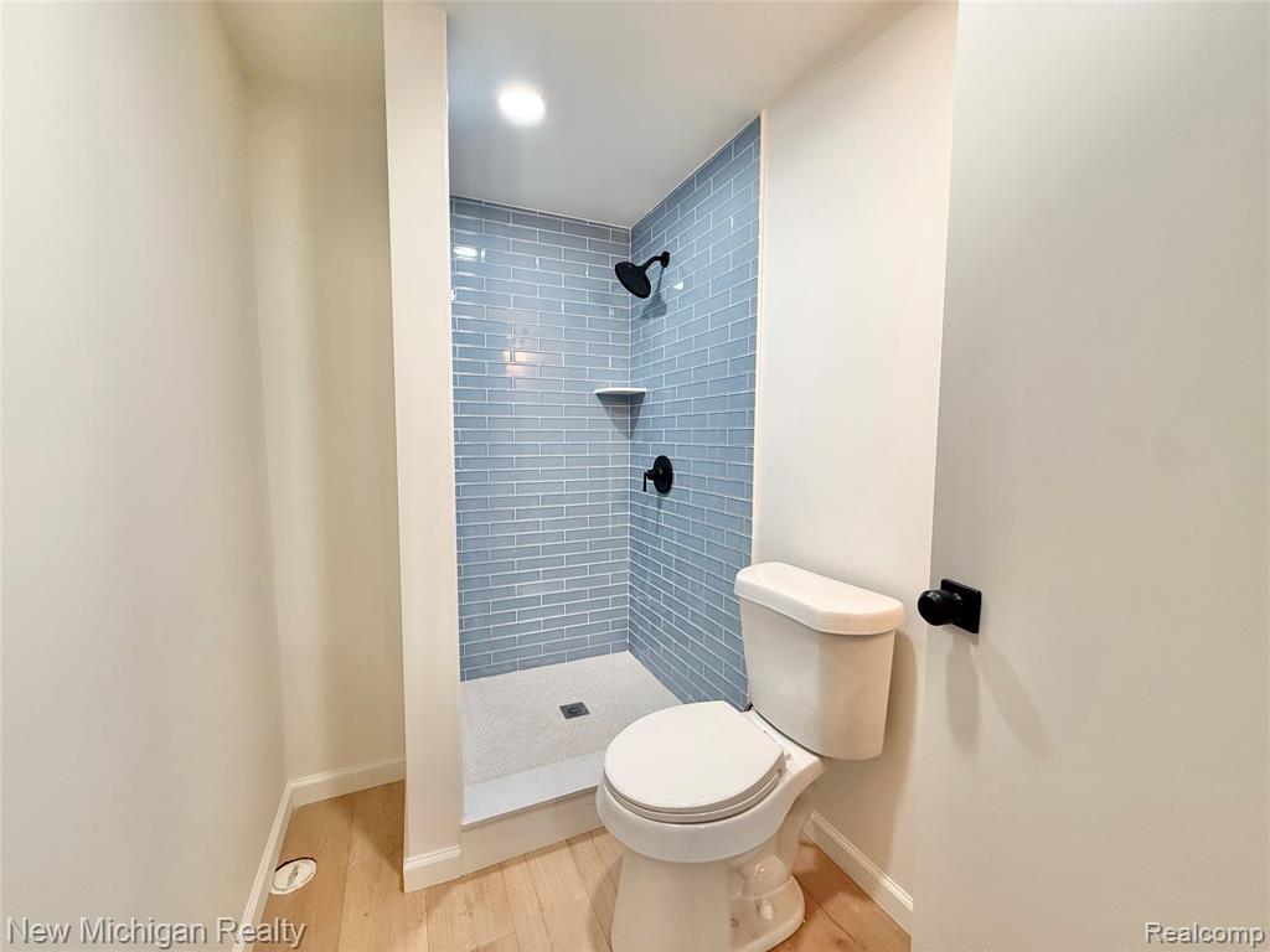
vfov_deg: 85.7
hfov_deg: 102.1
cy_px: 476
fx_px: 514
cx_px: 635
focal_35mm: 14
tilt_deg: -4.6
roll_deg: -0.3
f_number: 2.2
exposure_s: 1/120
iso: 200
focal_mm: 2.22
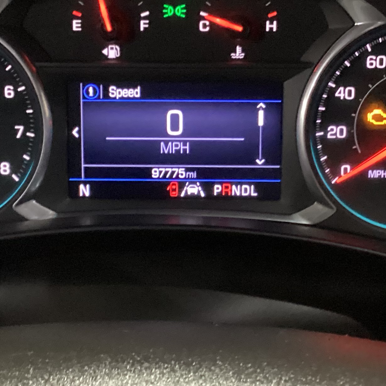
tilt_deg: -23.3
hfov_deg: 23.7
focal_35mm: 73
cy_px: 158
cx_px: 181
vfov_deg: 23.6
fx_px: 921
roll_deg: -0.2
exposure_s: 1/17
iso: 640
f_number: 2.4
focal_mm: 3.3
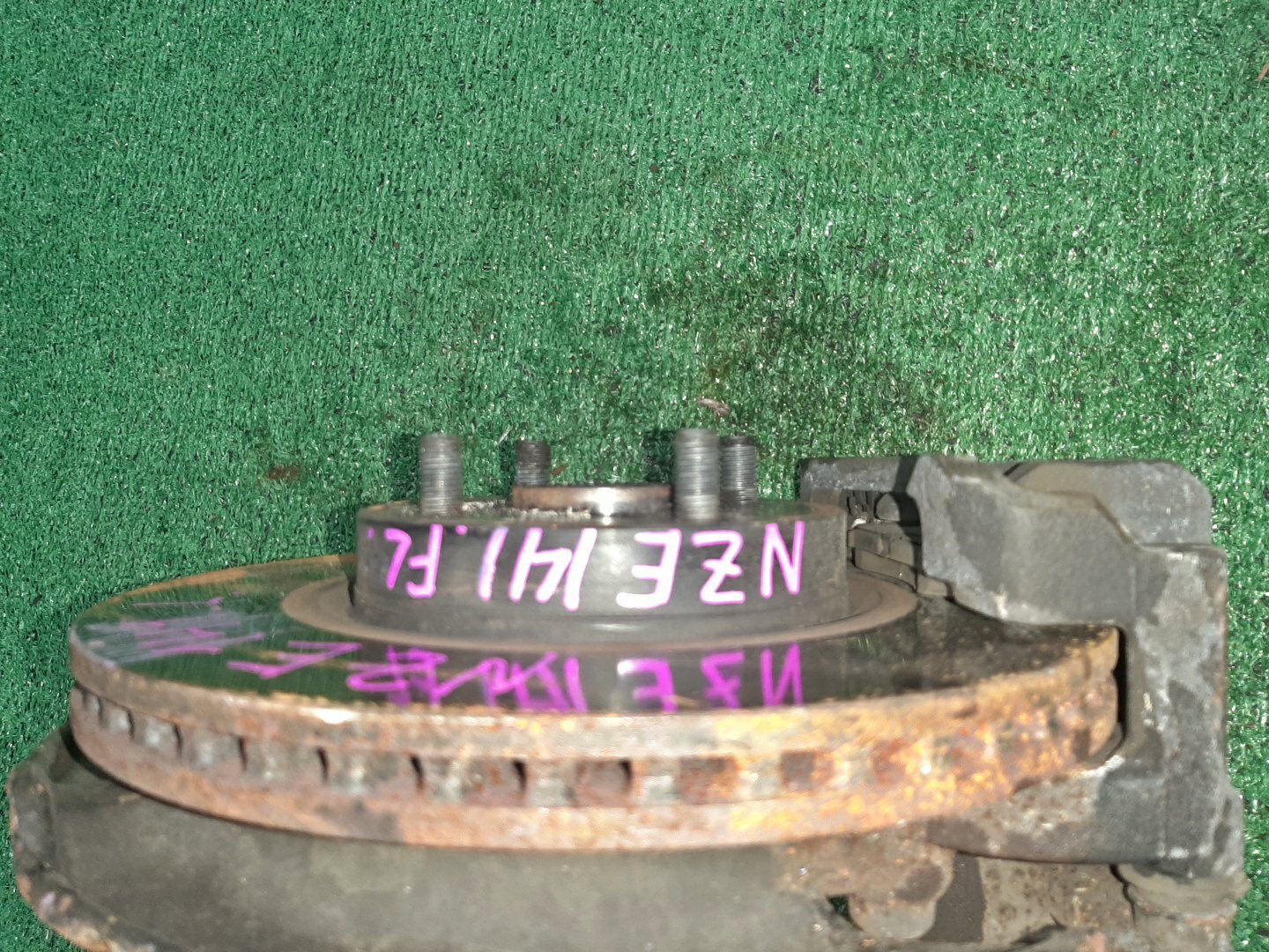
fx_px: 953
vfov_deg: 53.1
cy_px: 476
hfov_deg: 67.3
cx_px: 634
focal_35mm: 26
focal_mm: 3.93
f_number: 1.7
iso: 182
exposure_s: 1/25
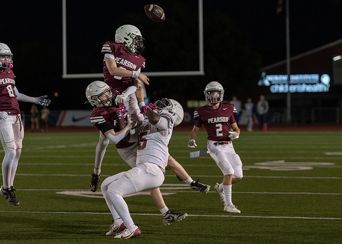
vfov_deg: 10.0
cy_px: 119
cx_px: 194
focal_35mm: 144
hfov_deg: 13.9
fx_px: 1399
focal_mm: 121
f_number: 2.8
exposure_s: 1/1000
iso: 1600
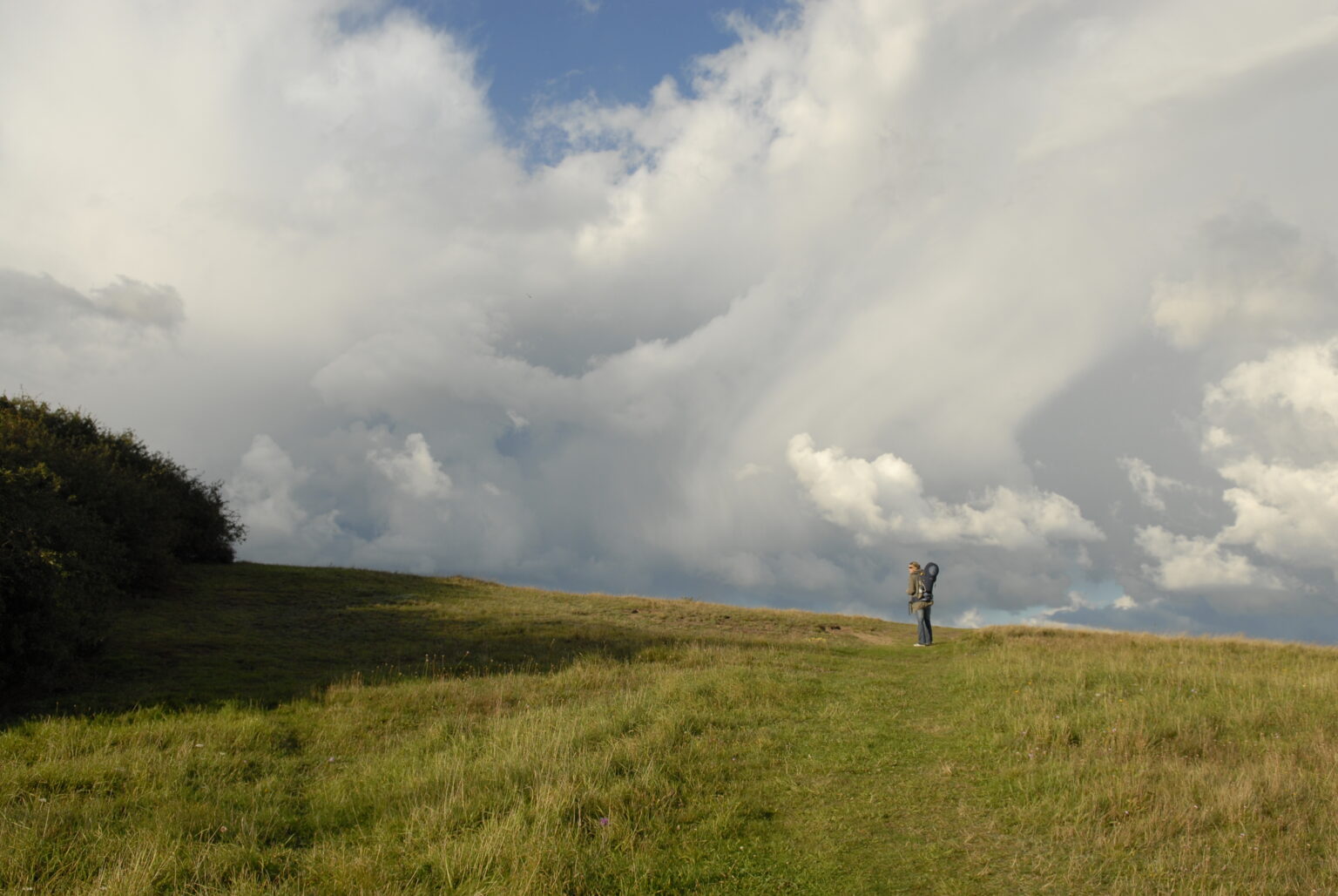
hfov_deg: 57.2
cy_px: 448
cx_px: 669
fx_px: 1228
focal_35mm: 33
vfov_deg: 40.1
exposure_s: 1/1000
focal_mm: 22
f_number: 5
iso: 200
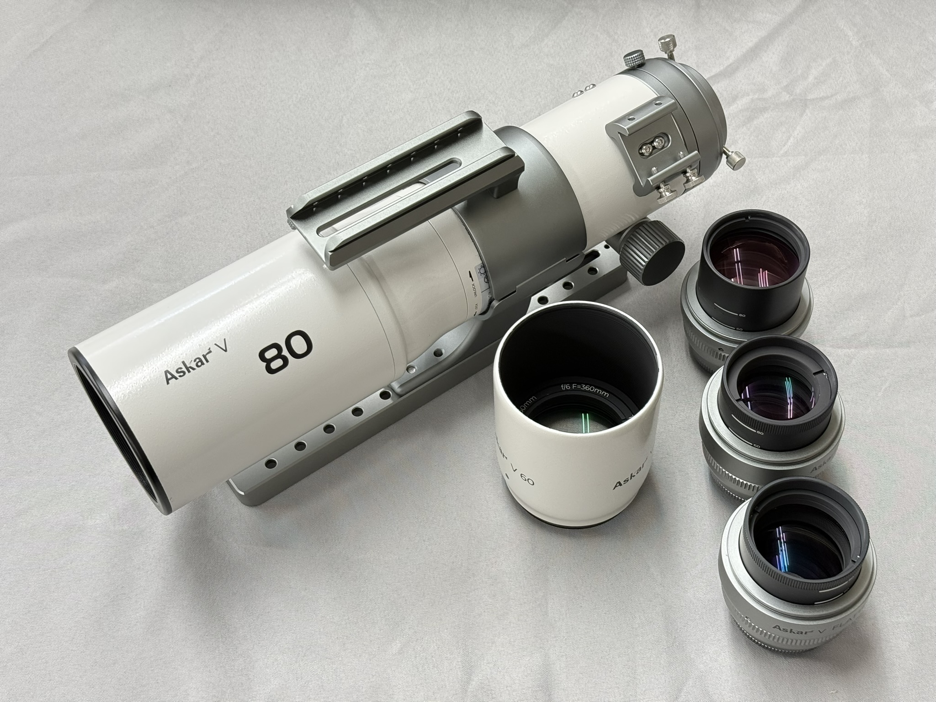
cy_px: 351
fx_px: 1298
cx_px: 468
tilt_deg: -54.0
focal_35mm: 48
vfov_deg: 30.3
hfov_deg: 39.7
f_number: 1.78
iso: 200
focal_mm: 6.76
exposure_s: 1/60
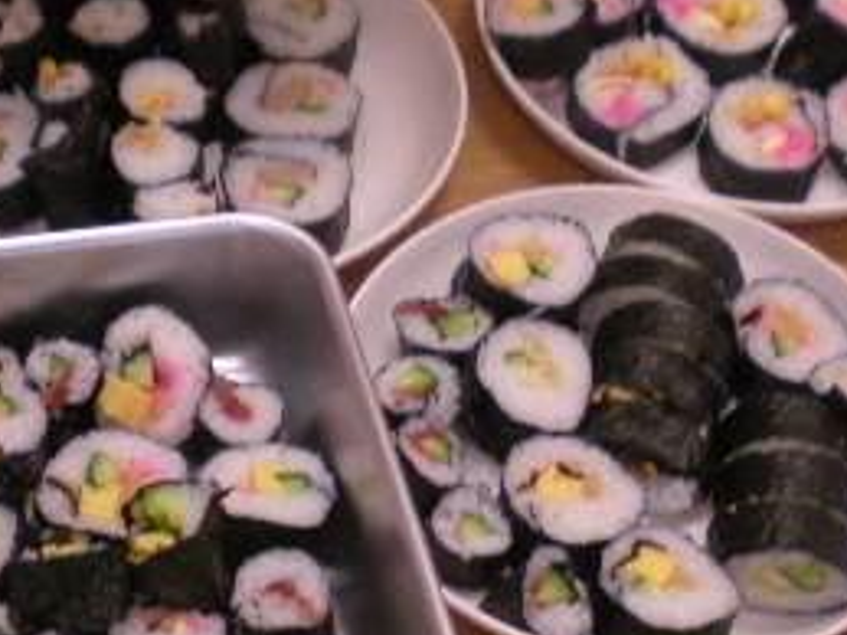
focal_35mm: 94
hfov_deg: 20.9
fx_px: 2299
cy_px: 514
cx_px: 448
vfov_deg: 15.6
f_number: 3.1
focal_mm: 6.3
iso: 200
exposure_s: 1/44.6
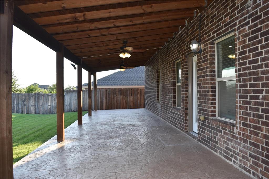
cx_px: 134
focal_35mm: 27
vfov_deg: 47.9
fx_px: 202
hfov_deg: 67.4
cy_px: 90
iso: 125
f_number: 5.6
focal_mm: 18
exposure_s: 1/125
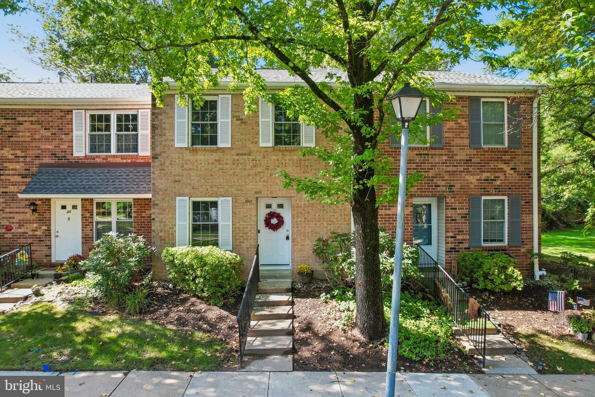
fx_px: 364
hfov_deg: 78.6
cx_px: 298
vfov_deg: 57.2
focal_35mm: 22
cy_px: 198
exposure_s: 1/160
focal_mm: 8.4
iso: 100
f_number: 2.8
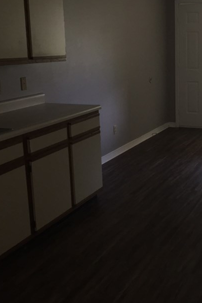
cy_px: 132
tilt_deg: -11.6
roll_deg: +1.7
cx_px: 171
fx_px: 429
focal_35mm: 51
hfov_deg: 25.9
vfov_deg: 38.8
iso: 64
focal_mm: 4.15
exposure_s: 1/24
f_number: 2.2
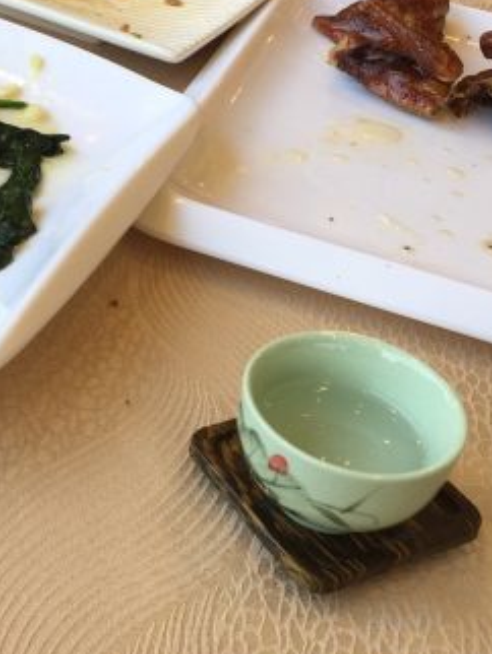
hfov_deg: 22.9
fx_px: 1192
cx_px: 70
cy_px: 323
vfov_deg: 30.7
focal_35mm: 63
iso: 32
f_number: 2.2
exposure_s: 1/119
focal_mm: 4.15
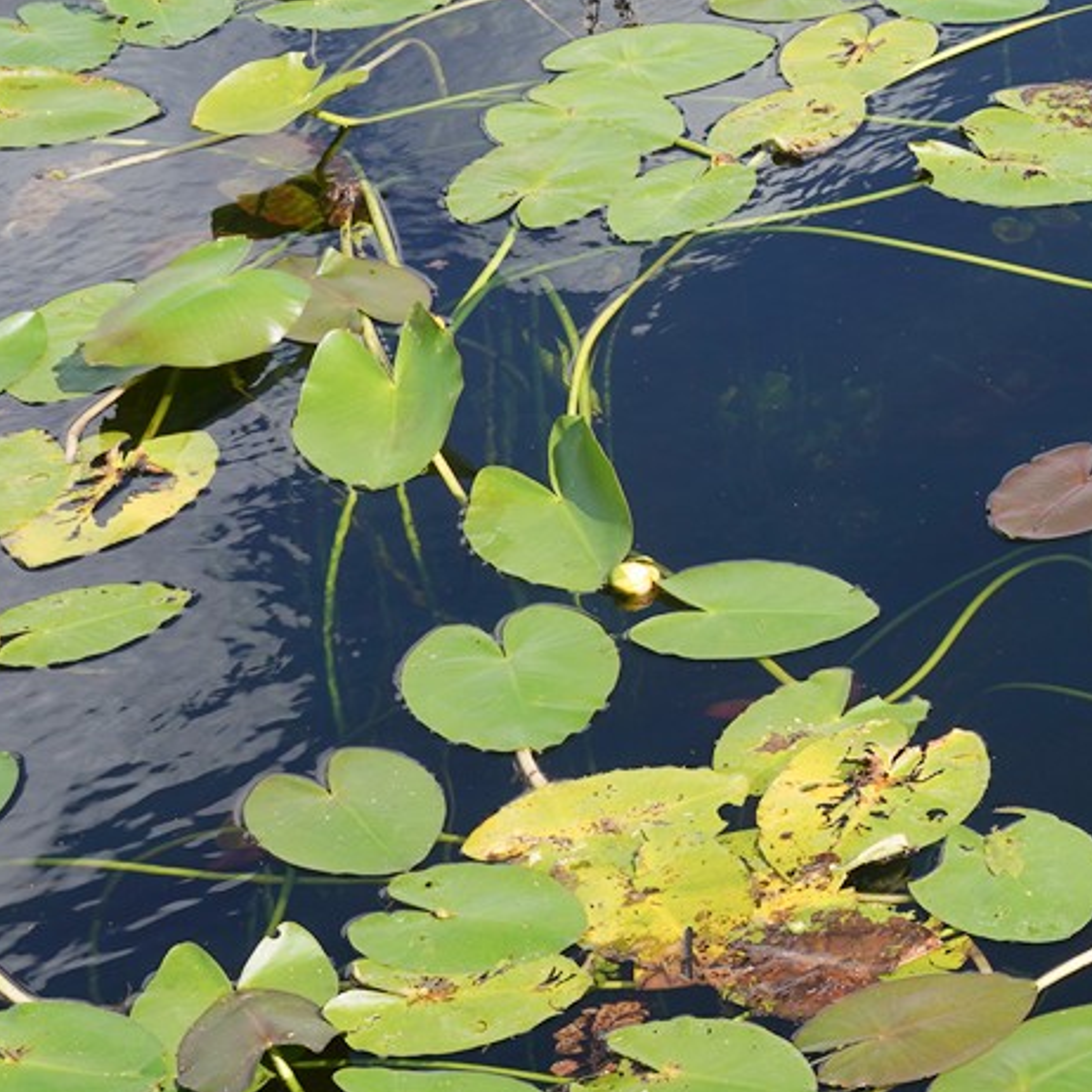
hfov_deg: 11.4
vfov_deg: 12.8
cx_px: 2260
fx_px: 4854
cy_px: 229
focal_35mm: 136
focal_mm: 37
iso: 100
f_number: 13
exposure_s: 1/100
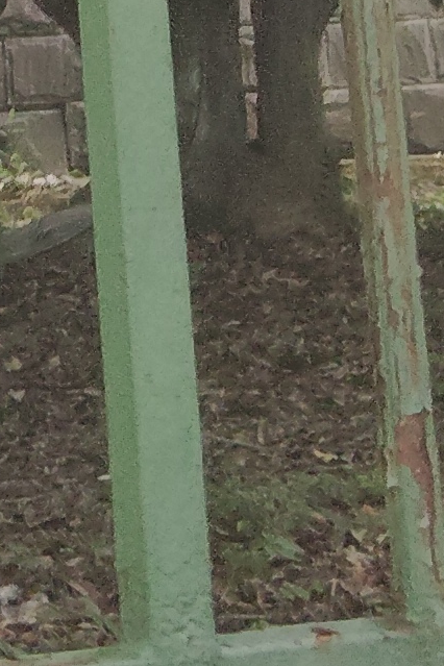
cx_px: -345
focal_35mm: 193
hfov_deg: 6.9
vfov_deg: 9.0
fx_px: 3570
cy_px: -1187
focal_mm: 4.25
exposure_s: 1/100
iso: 68
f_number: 1.8
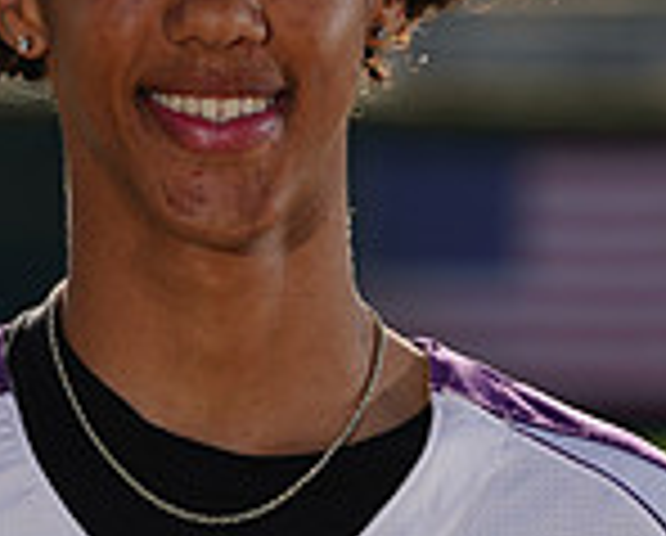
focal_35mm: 972
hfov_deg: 2.0
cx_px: 209
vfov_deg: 1.6
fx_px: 19197
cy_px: 626
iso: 100
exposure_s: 1/250
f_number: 9
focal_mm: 265
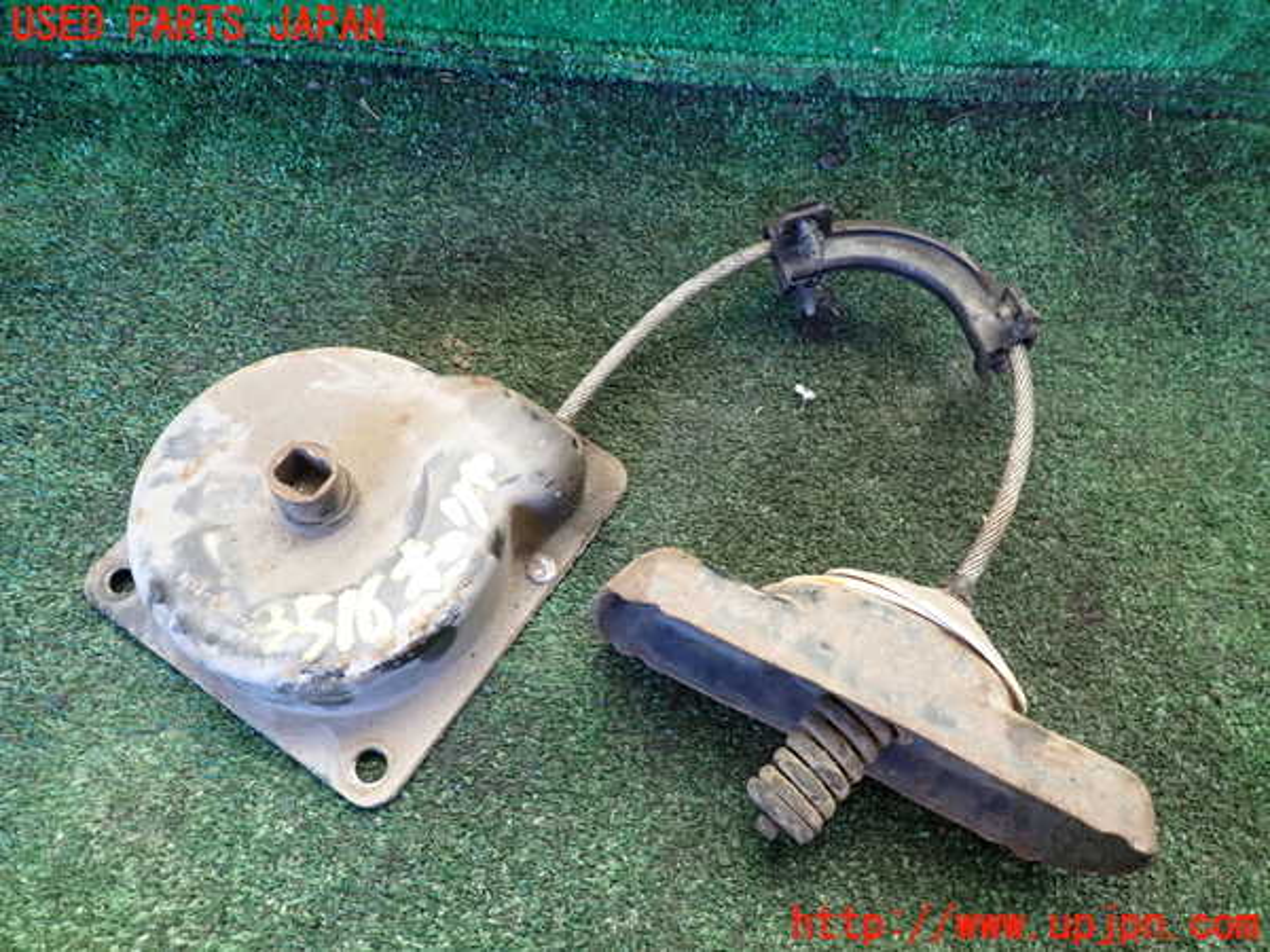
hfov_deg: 69.4
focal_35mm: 25
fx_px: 917
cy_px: 476
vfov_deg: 54.9
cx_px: 635
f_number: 2
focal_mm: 4.5
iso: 200
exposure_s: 1/30
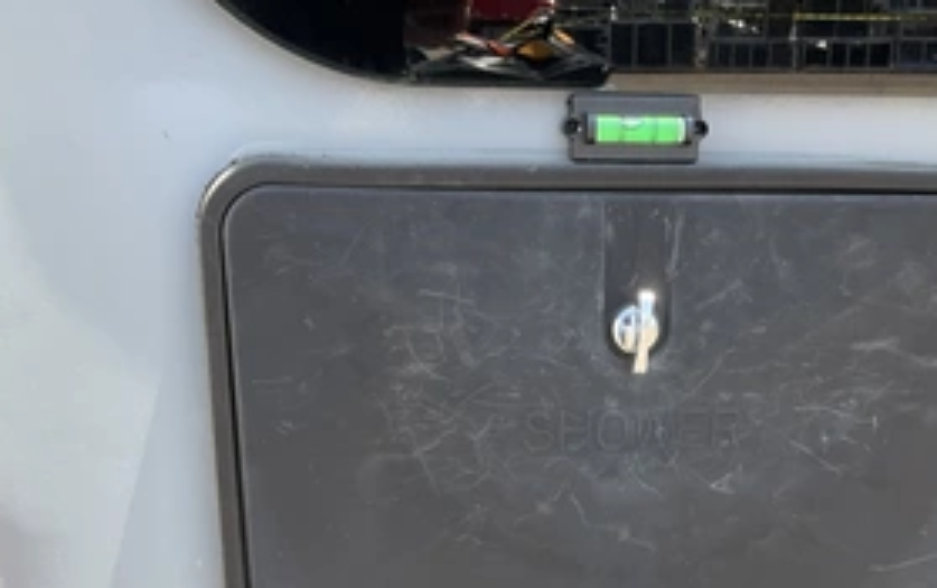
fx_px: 1125
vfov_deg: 28.6
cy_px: 477
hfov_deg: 44.7
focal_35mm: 44
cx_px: 605
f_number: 1.8
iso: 25
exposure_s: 1/200
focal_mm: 3
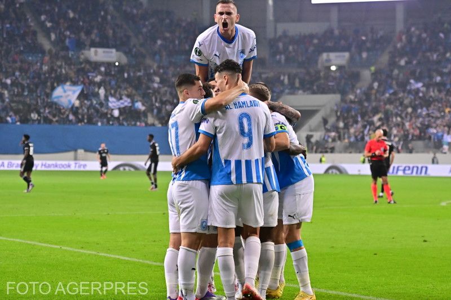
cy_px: 150
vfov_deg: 13.0
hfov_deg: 19.5
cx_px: 226
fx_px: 1315
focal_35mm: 105
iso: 1600
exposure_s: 1/1250
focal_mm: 70
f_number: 3.5
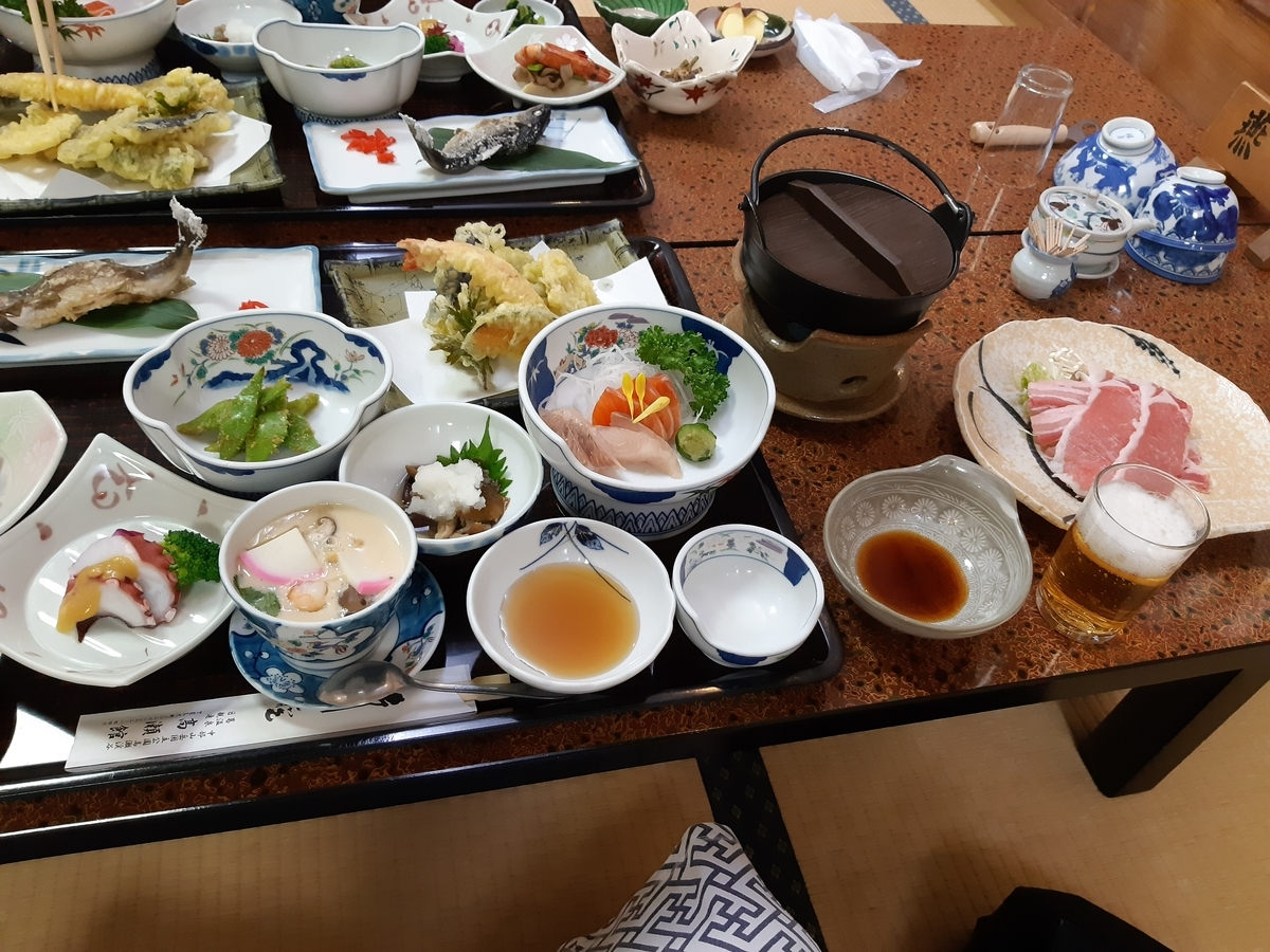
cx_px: 635
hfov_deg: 67.3
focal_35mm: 26
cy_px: 476
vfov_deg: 53.1
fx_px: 954
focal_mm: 3.93
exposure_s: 1/24
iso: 250
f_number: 1.7
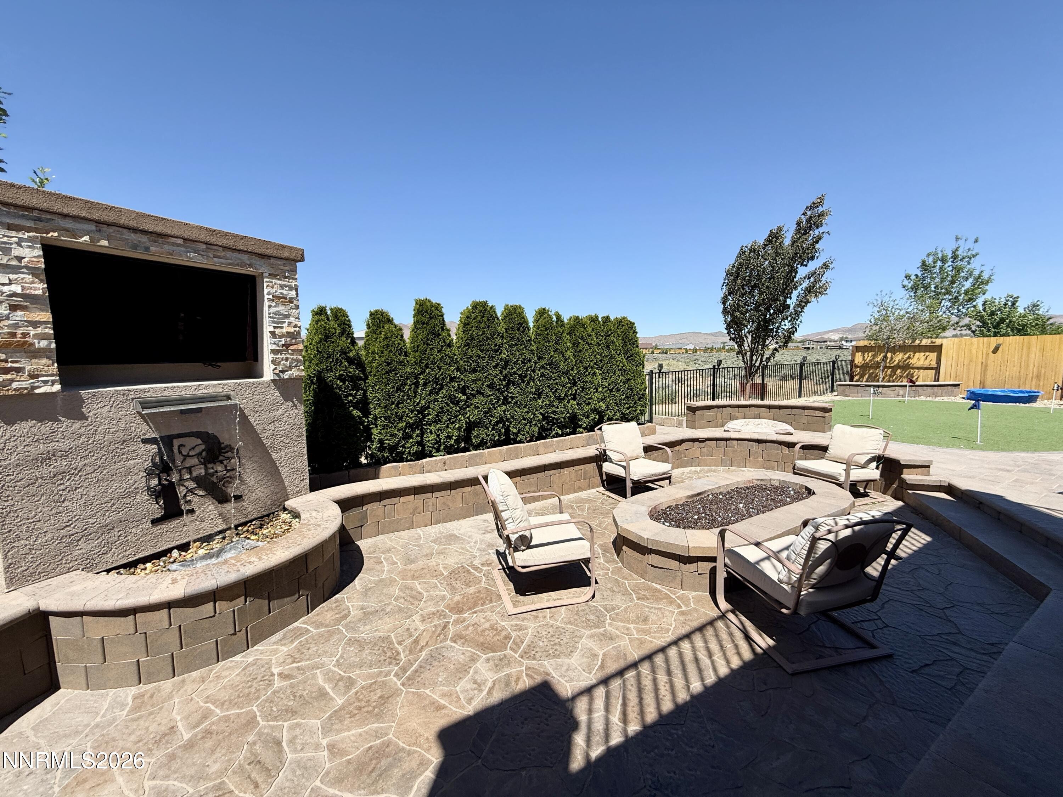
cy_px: 398
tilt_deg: -6.0
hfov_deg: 102.1
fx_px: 430
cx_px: 532
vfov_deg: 85.7
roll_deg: +0.3
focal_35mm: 14
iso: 50
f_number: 2.2
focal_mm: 2.22
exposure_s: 1/1848
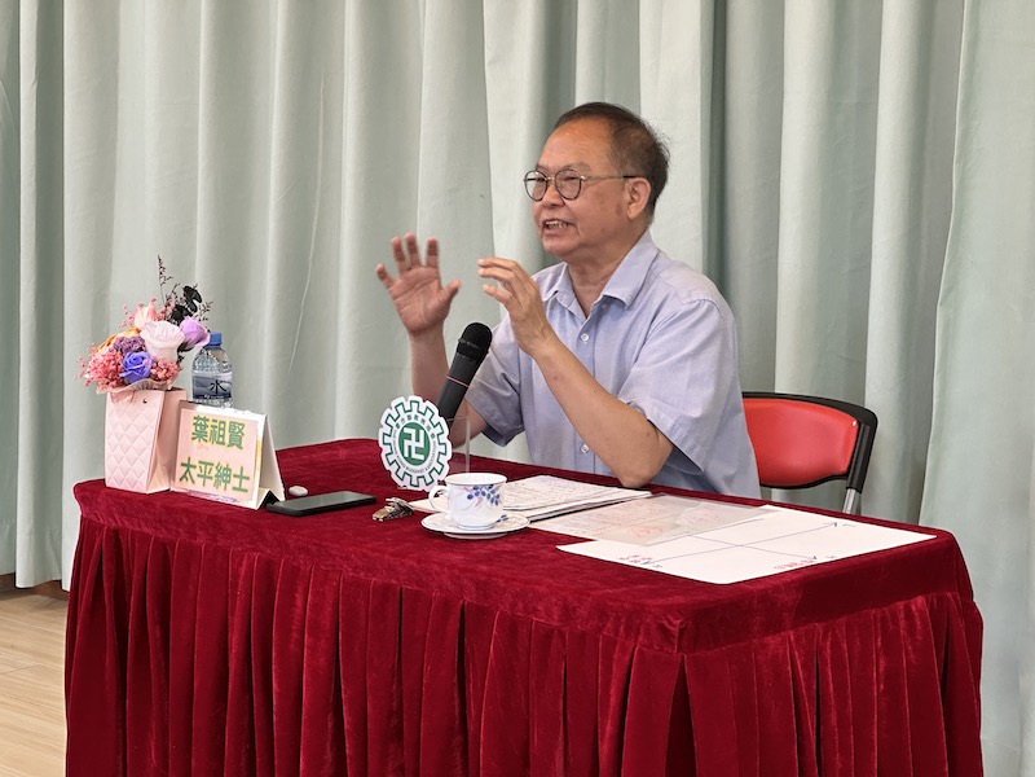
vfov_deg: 19.1
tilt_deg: -8.4
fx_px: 2302
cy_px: 388
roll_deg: +0.1
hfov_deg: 25.3
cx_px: 518
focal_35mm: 77
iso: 200
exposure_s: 1/50
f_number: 2.8
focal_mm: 9
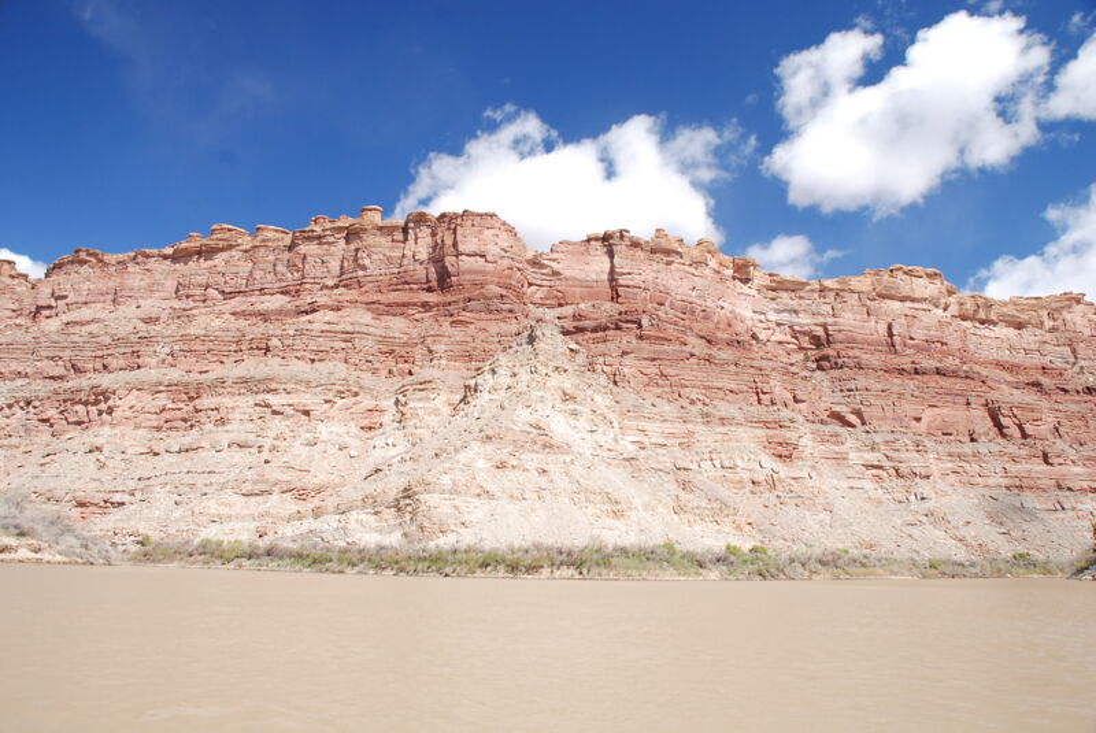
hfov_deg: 67.3
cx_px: 548
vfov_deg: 48.0
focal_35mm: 27
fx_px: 823
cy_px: 366
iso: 250
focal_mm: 18
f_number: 9
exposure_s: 1/80
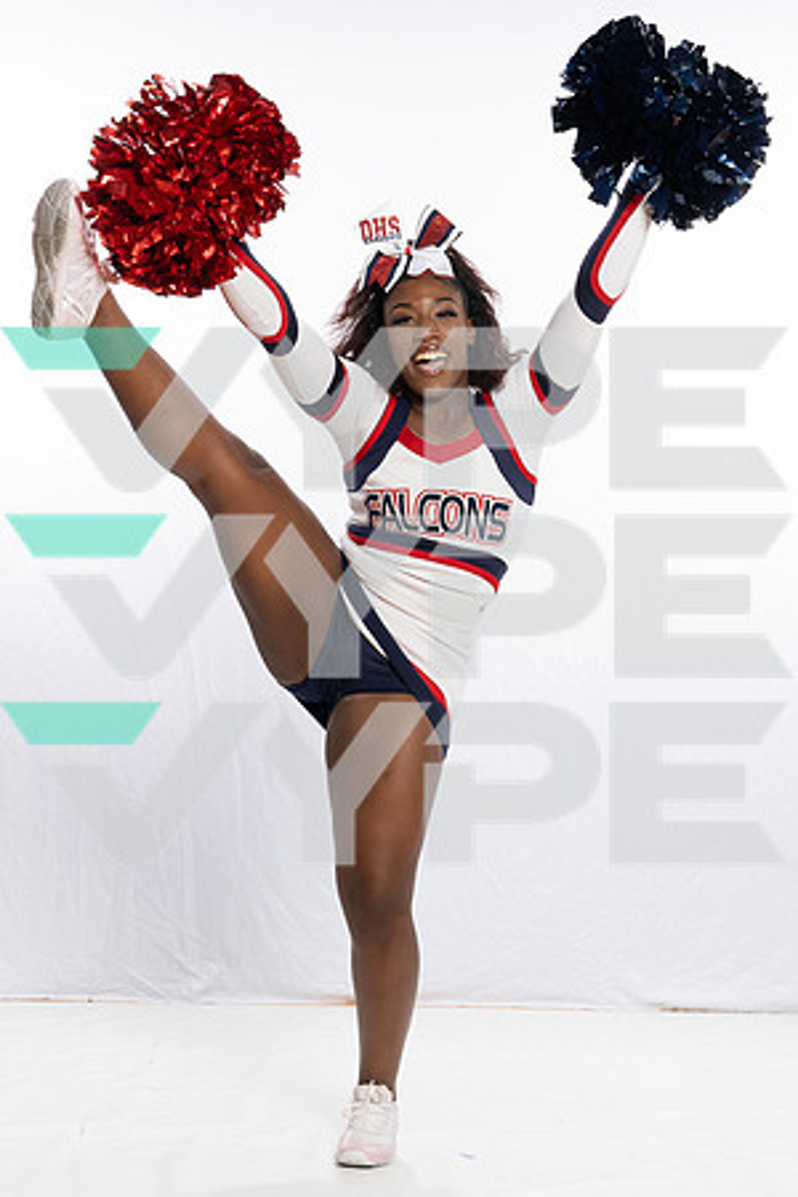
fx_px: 2594
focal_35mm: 78
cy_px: 662
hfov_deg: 17.5
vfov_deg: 26.0
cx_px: 431
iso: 1250
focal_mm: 47
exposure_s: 1/250
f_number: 11
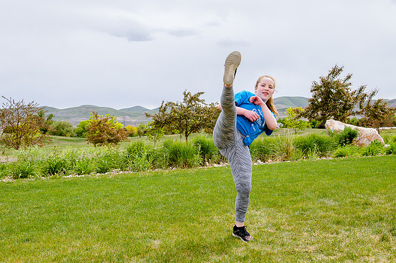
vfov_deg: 28.3
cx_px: 183
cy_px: 120
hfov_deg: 41.5
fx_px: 522
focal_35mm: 47
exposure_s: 1/500
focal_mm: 35
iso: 200
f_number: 6.3
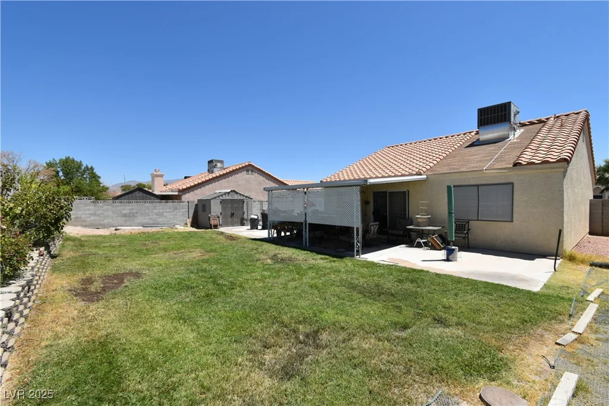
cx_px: 304
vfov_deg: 77.3
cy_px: 203
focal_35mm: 15
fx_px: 254
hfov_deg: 100.4
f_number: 10
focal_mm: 10
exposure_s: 1/400
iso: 200
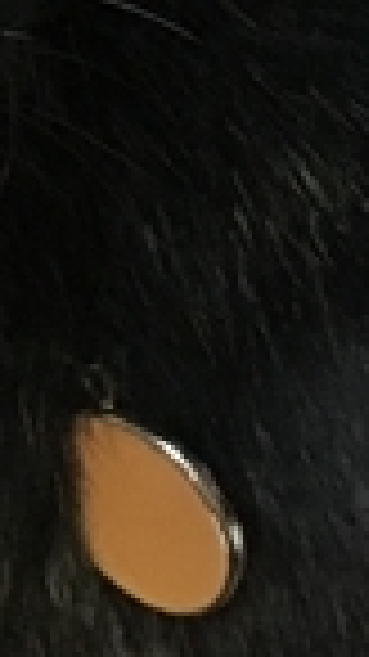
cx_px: 144
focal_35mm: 221
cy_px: -702
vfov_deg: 9.1
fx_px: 3849
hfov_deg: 5.5
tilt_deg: -37.6
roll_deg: +9.5
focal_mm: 4.15
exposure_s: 1/20
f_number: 2.2
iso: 200
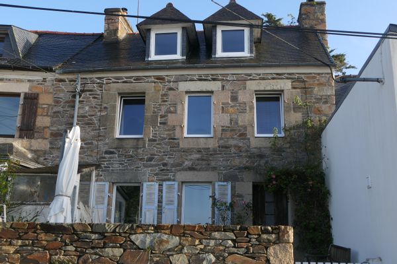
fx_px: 397
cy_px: 132
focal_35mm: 36
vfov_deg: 36.9
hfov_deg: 53.1
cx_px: 198
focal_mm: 13.2
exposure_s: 1/250
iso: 125
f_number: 4
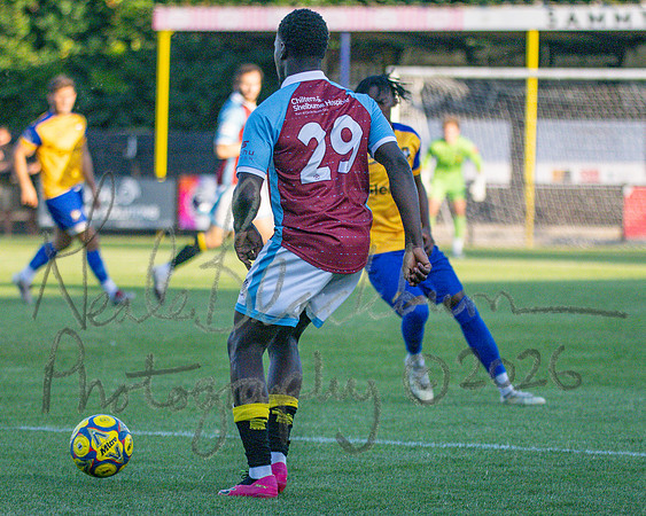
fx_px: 5160
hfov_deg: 7.2
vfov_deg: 5.7
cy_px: 285
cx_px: 339
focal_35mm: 270
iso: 400
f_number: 2.8
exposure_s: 1/4000
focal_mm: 120
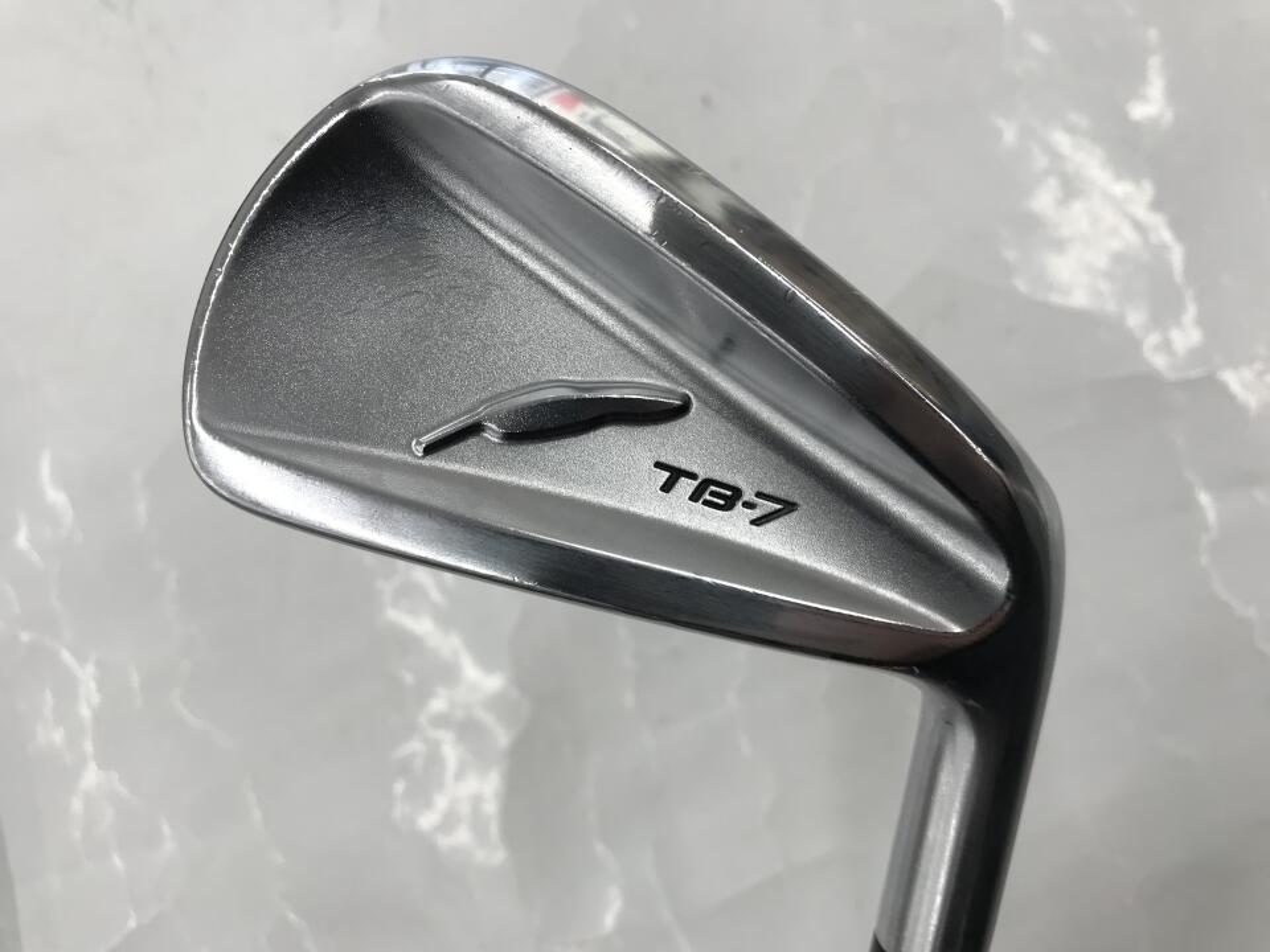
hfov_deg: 63.4
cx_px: 635
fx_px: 1027
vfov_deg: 49.7
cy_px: 476
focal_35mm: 28
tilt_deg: -81.7
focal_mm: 3.99
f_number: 1.8
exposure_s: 1/120
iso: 32
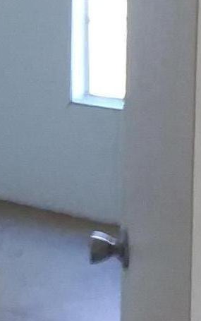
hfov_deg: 9.3
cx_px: -157
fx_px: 1181
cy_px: 115
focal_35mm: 135
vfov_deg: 15.4
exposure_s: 1/15
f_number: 1.9
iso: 160
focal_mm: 2.47
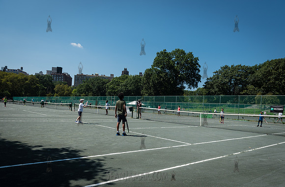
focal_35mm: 26
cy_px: 104
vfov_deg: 48.4
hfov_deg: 68.8
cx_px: 156
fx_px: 208
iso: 125
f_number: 5.6
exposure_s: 1/1000
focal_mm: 24
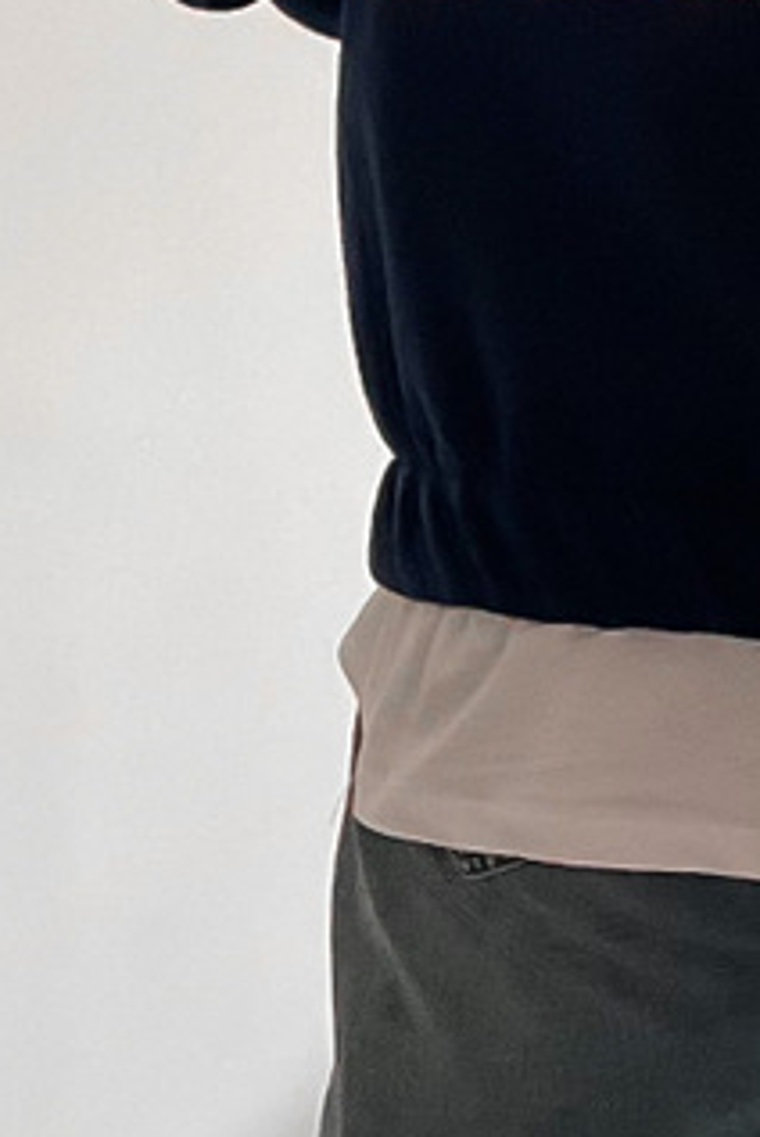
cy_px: 983
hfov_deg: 9.0
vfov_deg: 13.4
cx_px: 247
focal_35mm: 152
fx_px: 4802
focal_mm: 3
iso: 100
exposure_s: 1/60
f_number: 1.8
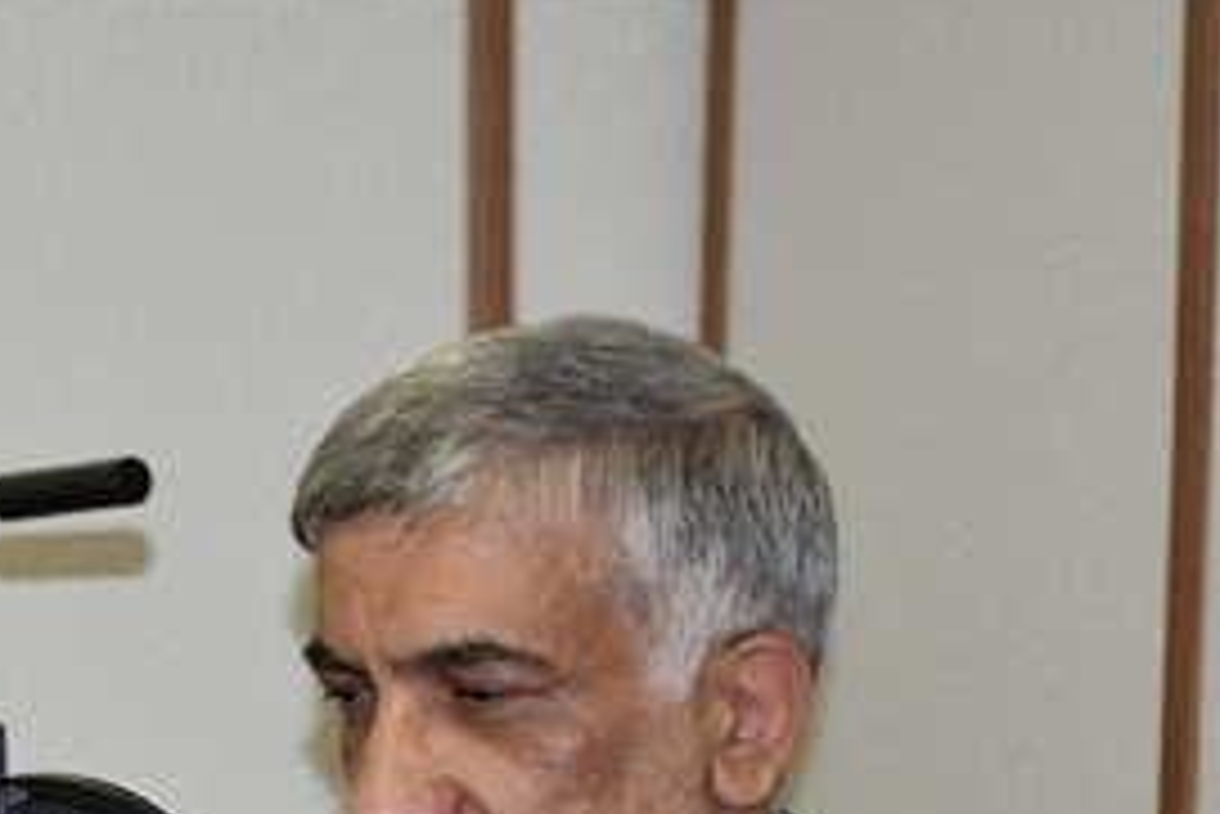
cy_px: 881
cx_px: 270
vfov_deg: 11.7
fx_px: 3937
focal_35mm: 116
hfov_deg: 17.5
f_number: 4.2
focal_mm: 35
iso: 400
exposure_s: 1/60
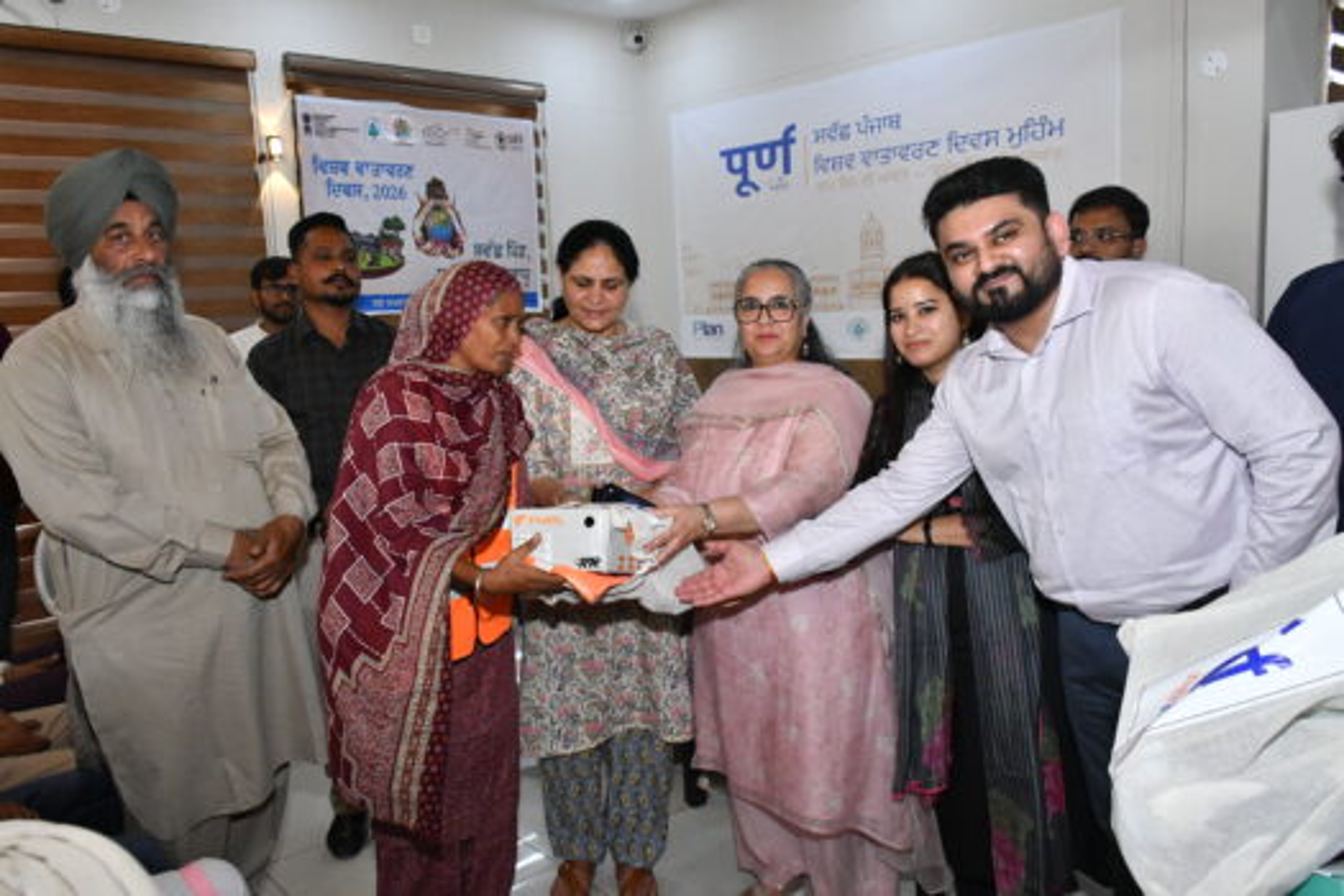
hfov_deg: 67.4
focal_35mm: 27
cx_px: 672
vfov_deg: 47.9
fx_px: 1008
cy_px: 448
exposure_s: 1/125
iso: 2000
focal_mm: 18
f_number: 6.3
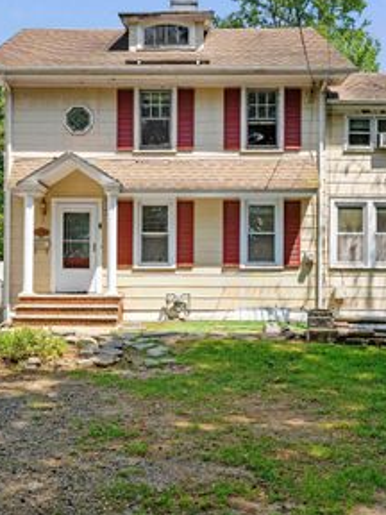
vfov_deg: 46.8
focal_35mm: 40
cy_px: 248
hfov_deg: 35.9
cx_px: 164
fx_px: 595
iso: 320
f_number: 10
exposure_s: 1/320
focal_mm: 24
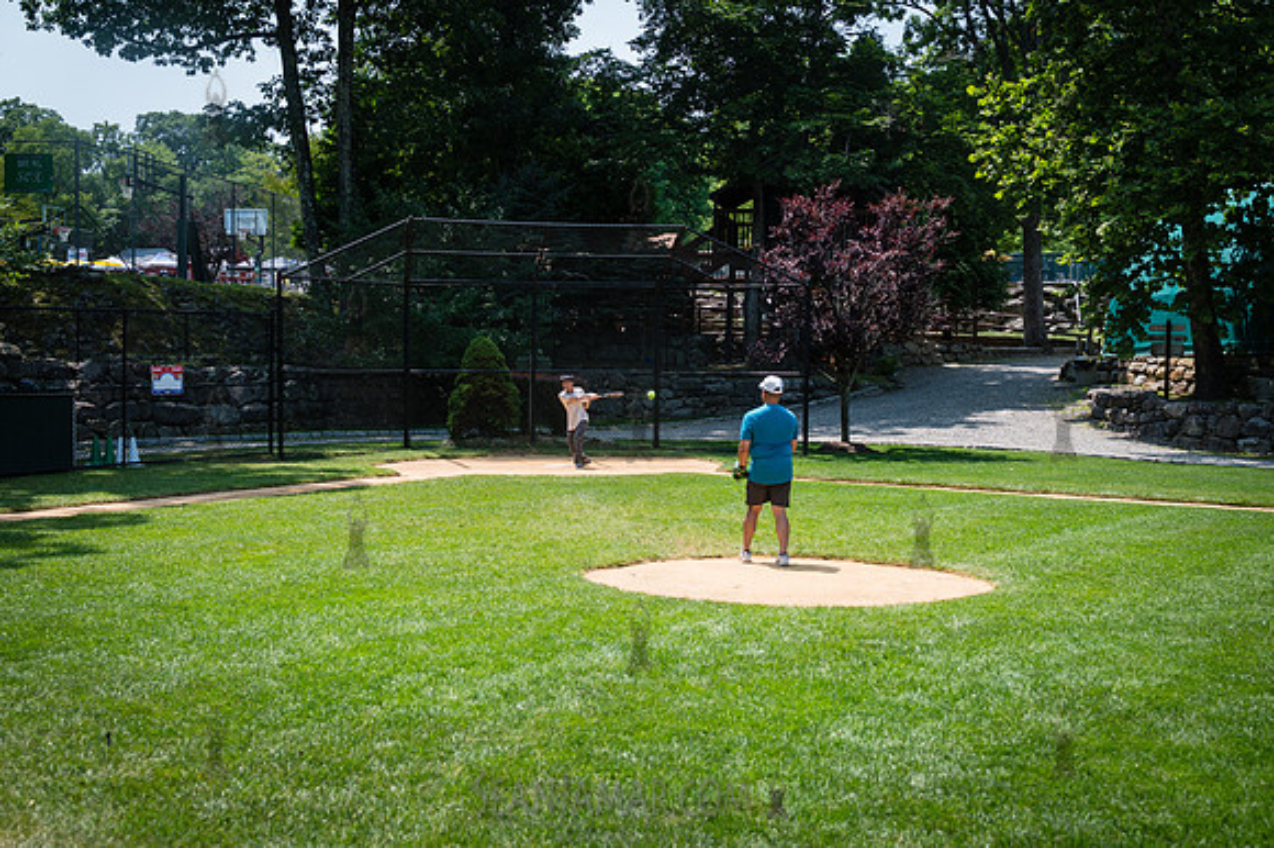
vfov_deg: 31.2
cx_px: 637
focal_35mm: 43
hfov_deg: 45.5
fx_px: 1521
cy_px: 424
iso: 100
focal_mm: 43
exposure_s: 1/400
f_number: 4.5
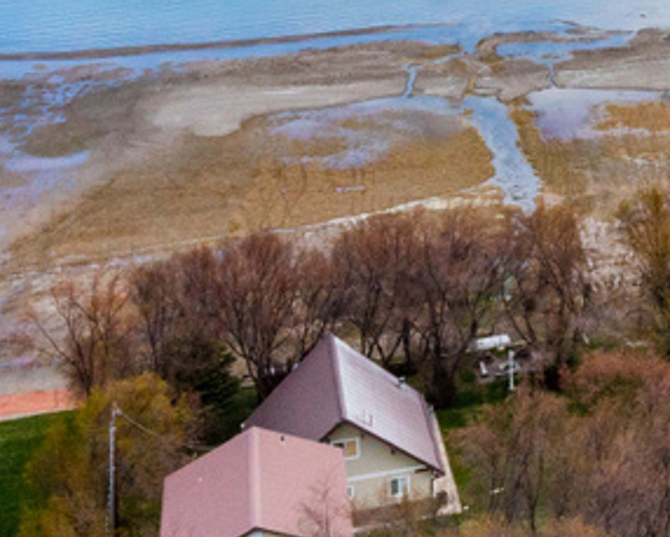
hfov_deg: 18.4
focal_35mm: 94
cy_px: 101
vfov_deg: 16.2
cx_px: 958
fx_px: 1865
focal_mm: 10.26
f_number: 7.1
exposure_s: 1/1000
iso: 400
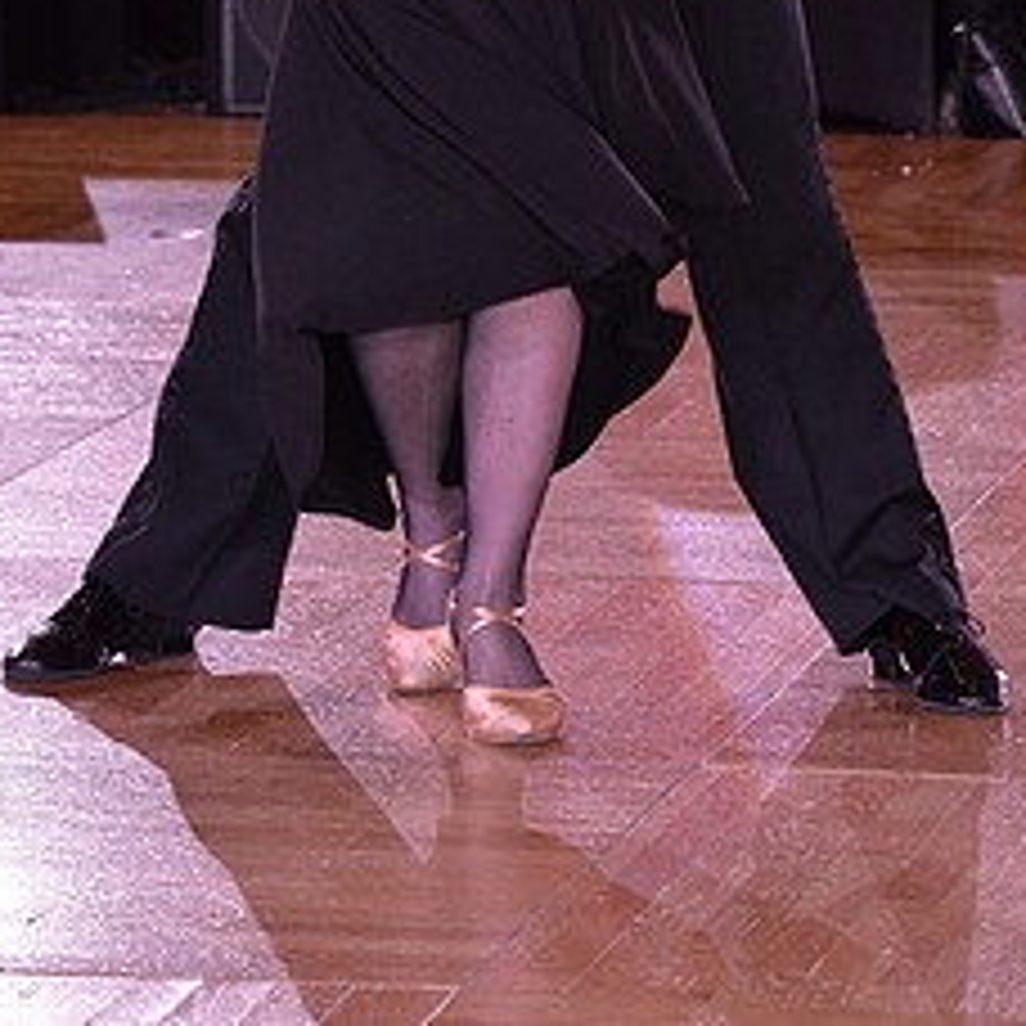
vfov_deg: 6.0
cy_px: -274
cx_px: 443
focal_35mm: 291
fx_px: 9758
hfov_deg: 6.0
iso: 2000
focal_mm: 135
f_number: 7.1
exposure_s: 1/250
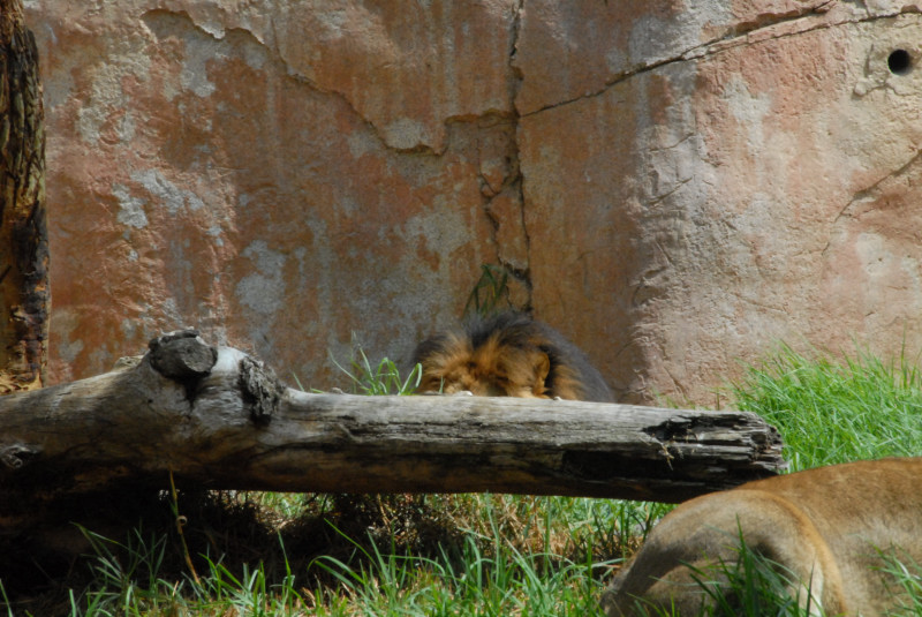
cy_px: 308
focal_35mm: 300
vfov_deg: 4.6
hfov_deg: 6.9
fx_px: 7690
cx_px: 461
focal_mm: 200
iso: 1100
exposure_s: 1/125
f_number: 32
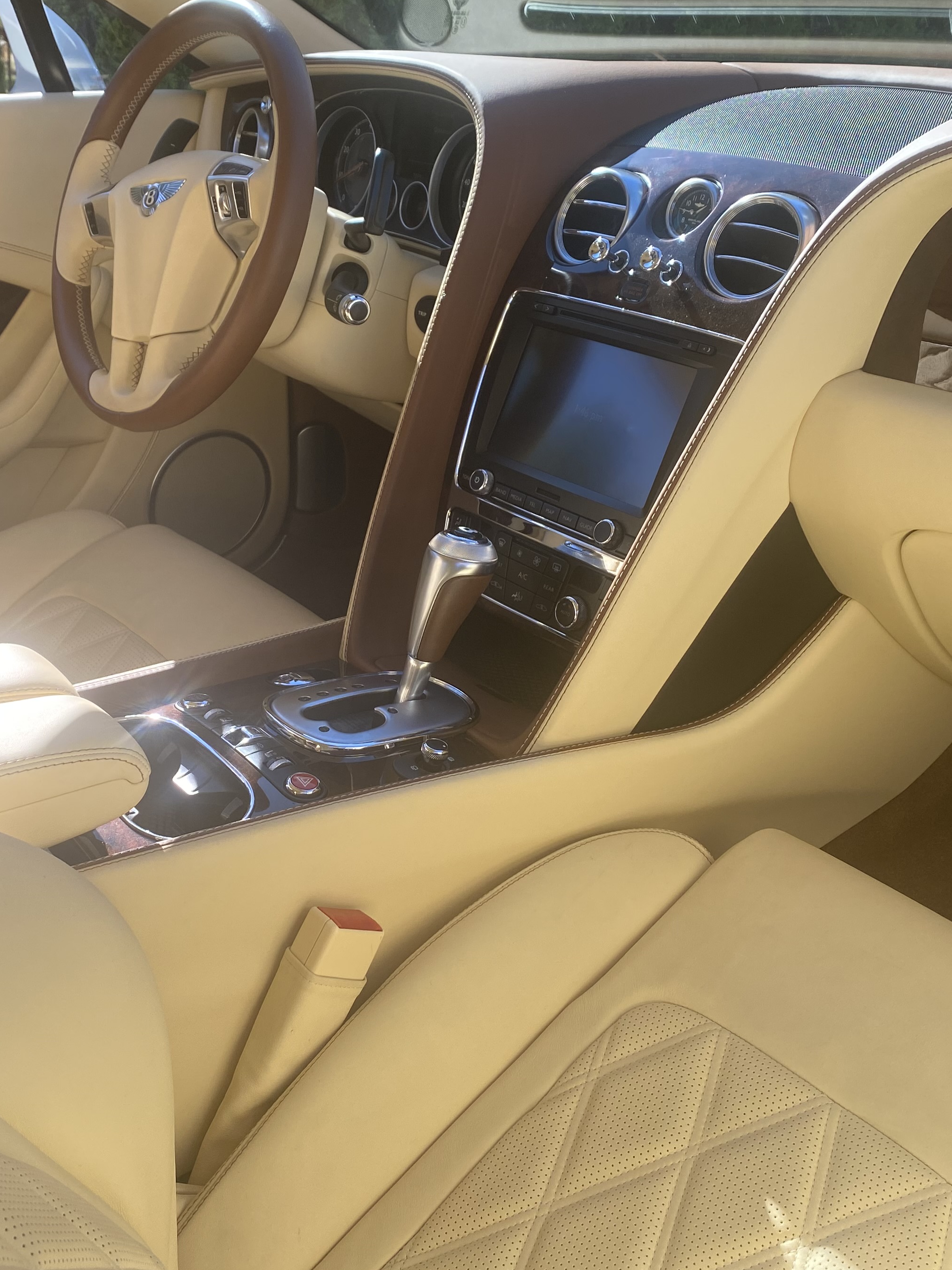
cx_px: 406
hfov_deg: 36.7
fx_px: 1430
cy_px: 577
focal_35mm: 39
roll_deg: +3.2
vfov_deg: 47.8
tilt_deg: -25.0
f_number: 1.8
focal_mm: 4.25
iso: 32
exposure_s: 1/600
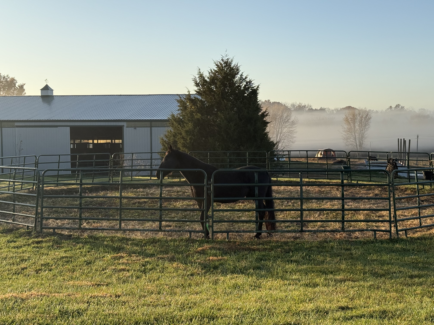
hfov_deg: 39.7
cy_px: 162
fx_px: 602
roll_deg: +1.6
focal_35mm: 48
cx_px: 217
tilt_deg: -2.6
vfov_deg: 30.3
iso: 64
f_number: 1.78
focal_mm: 6.76
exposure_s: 1/2577
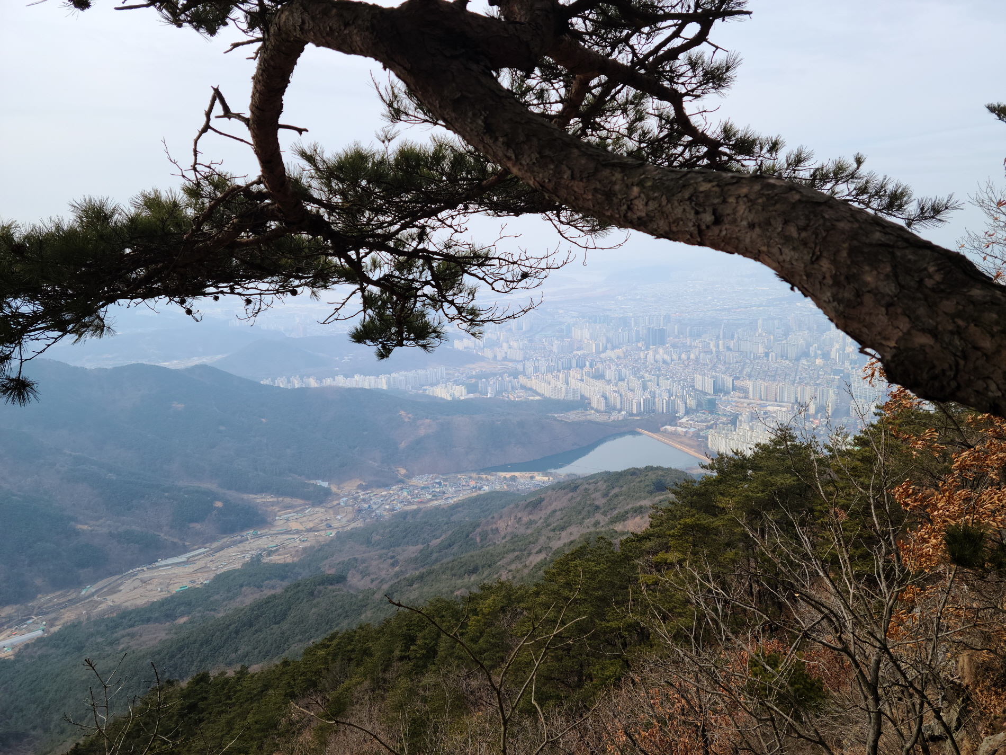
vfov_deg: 49.7
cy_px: 378
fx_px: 814
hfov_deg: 63.4
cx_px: 503
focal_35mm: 28
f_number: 2
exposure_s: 1/473
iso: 25
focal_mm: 5.9
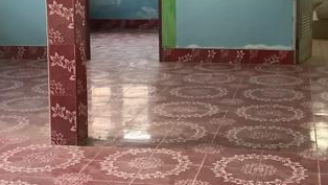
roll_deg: +0.4
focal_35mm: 71
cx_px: 172
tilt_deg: -6.5
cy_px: 29
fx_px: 618
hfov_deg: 29.7
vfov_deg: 16.8
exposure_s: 1/40
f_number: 2.4
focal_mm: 3.3
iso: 250
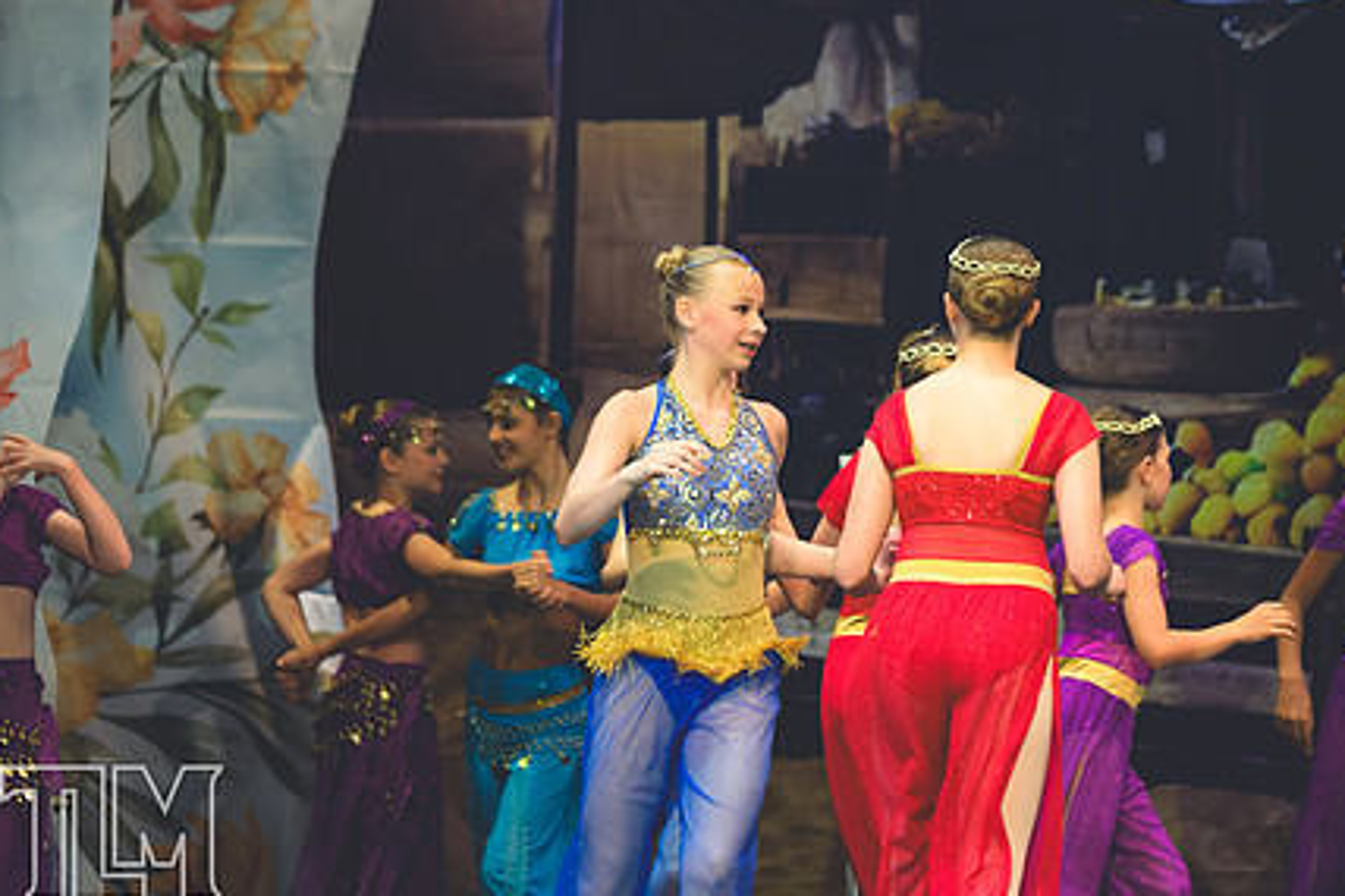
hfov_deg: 5.1
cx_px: 795
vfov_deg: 3.4
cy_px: 472
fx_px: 15199
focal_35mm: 407
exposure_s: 1/500
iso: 1400
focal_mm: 200
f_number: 2.8
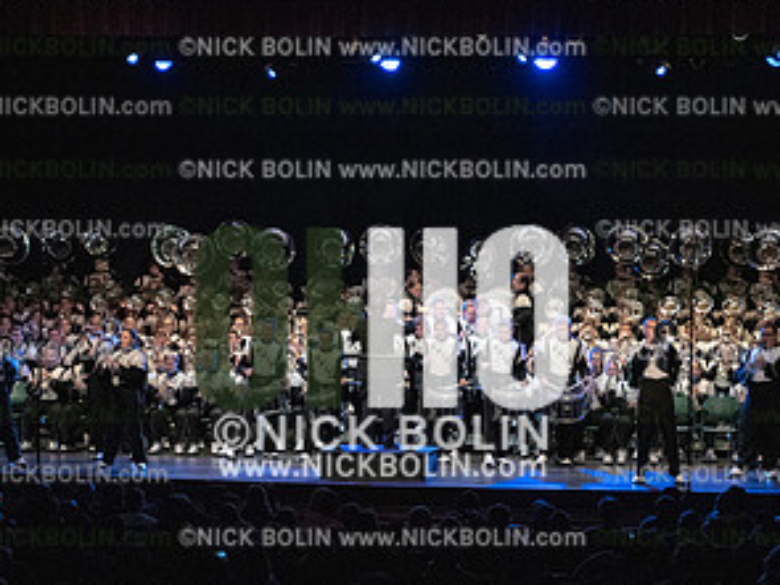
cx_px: 381
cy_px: 353
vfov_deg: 14.2
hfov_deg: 18.9
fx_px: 2342
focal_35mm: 104
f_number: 2.8
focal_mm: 55
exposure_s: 1/2500
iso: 10000
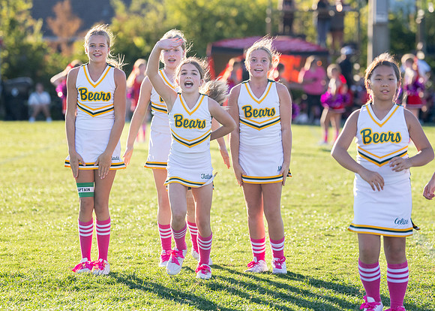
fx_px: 2252
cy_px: 130
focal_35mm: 182
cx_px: 210
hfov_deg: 11.0
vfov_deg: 7.9
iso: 500
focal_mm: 129
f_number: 2.8
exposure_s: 1/2500
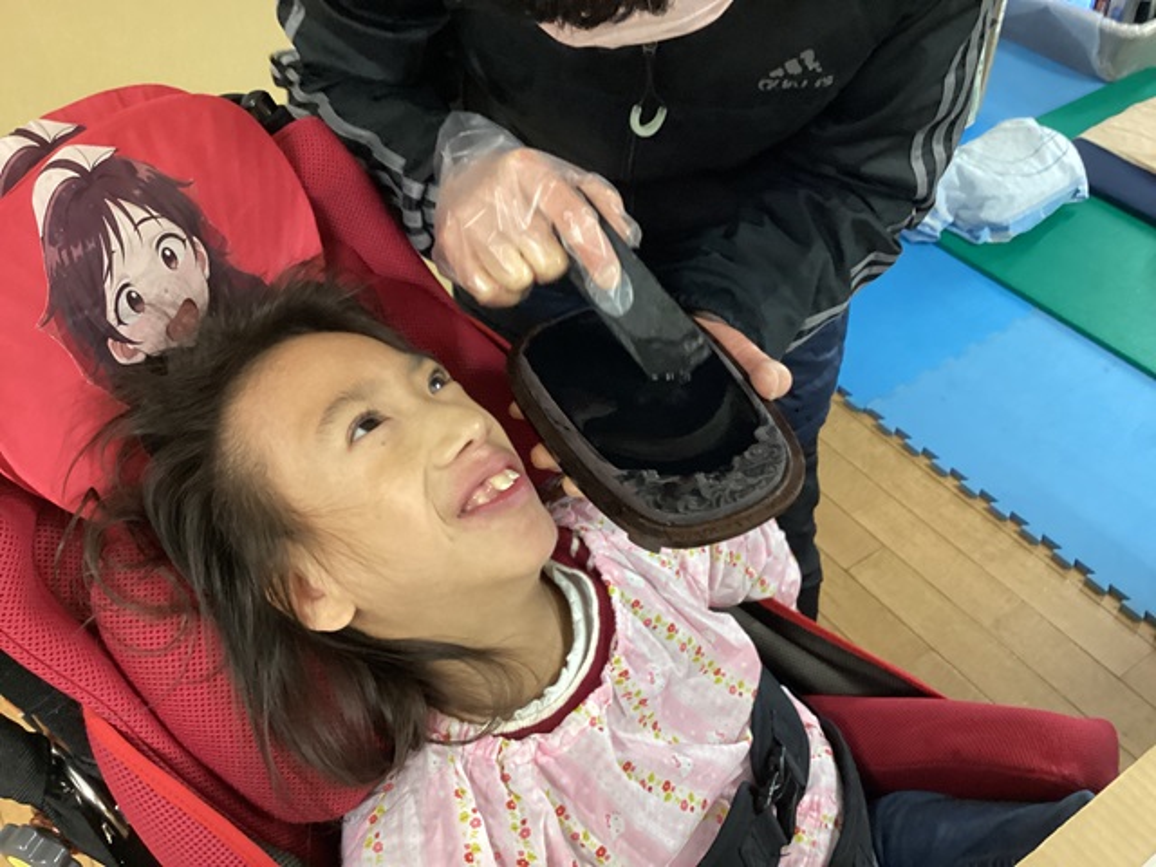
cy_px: 434
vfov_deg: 45.4
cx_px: 578
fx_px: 1035
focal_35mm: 31
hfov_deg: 58.4
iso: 250
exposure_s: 1/40
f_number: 2.4
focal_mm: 3.3
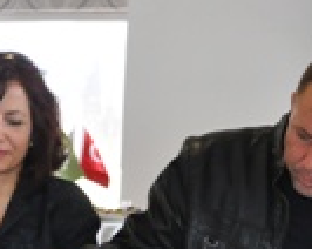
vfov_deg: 15.6
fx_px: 876
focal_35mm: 95
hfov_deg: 19.9
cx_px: 42
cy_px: 291
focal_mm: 20
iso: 800
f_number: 3.8
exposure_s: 1/100
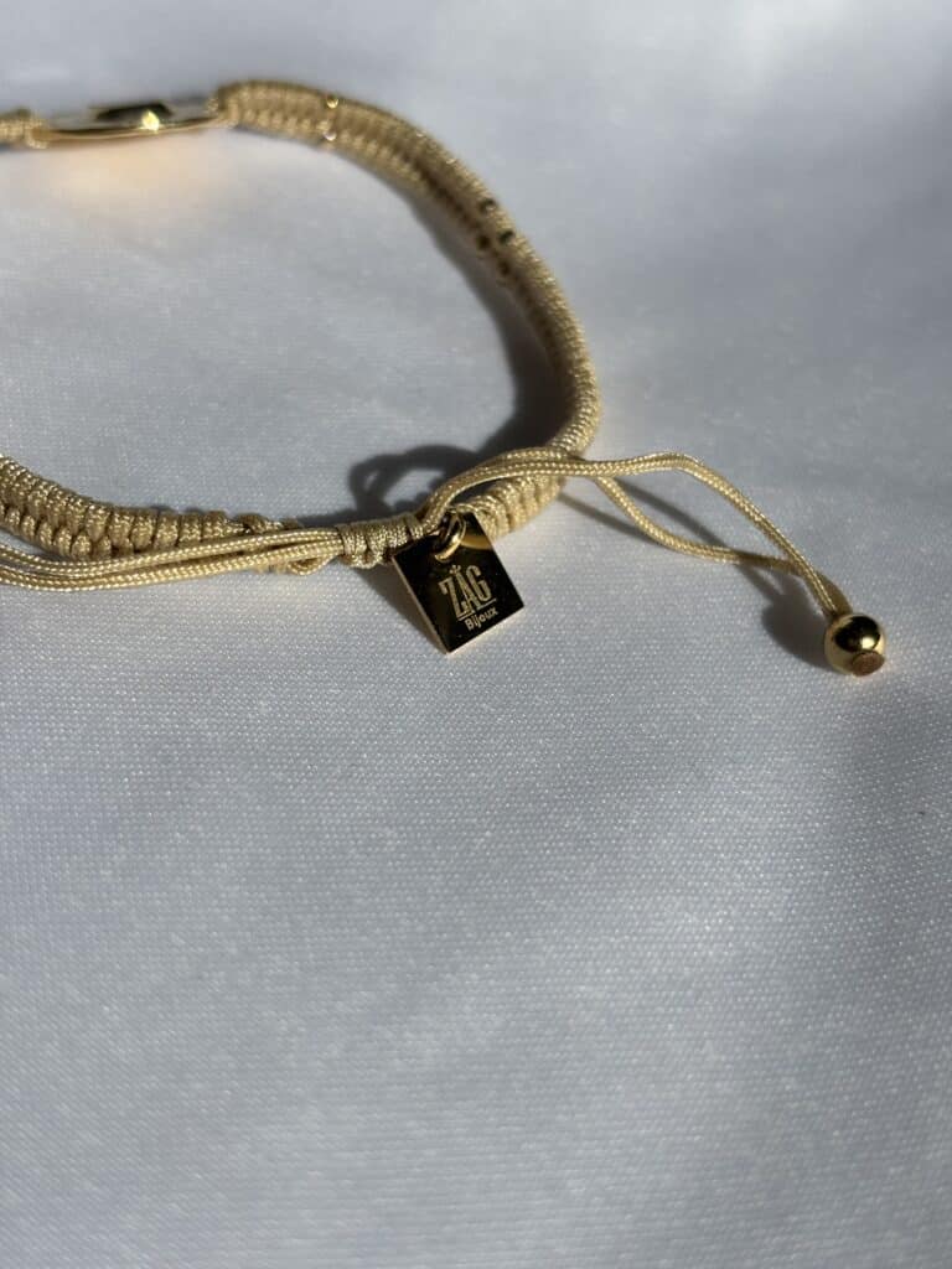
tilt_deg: -42.6
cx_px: 476
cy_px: 634
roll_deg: -13.9
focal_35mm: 52
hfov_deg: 28.0
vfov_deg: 36.8
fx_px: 1907
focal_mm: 5.96
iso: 40
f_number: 1.6
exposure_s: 1/6329
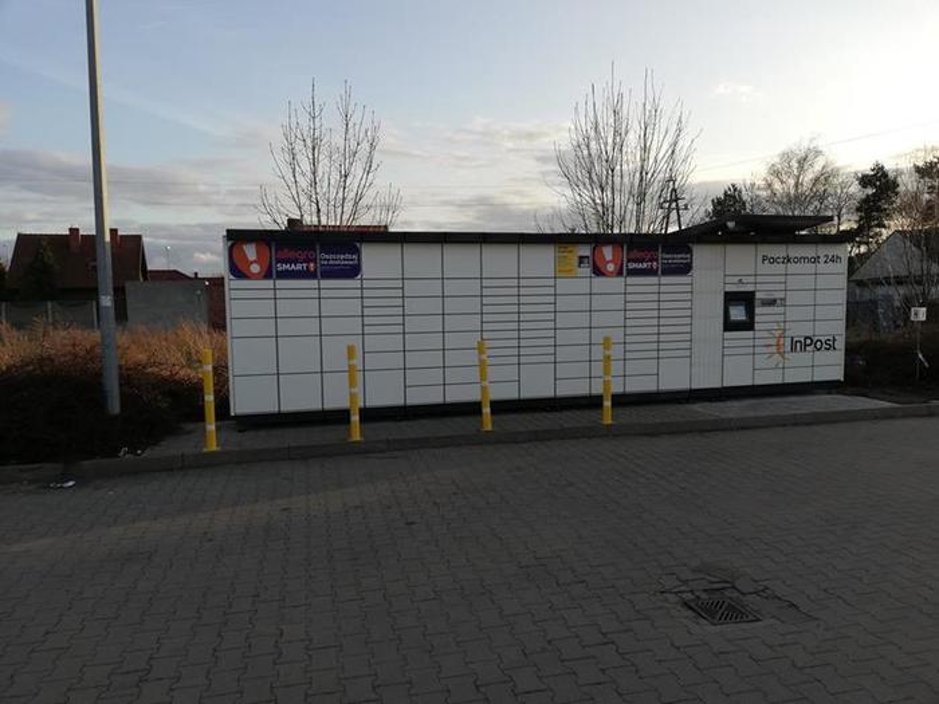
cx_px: 470
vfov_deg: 53.1
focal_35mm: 26
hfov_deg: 67.3
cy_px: 352
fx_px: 705
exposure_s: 1/366
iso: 50
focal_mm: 3.81
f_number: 2.2
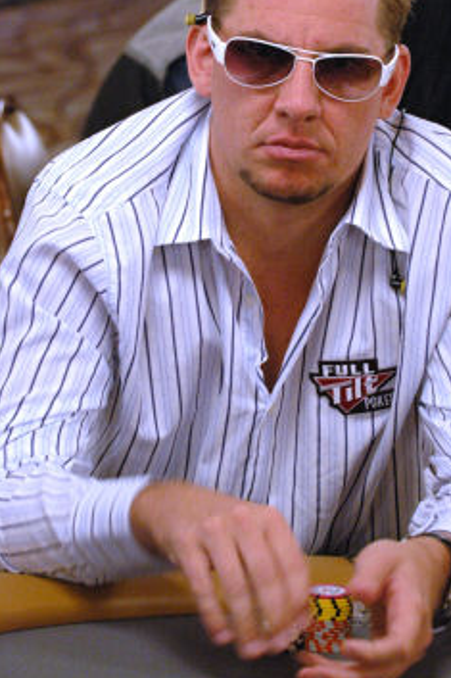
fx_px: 3548
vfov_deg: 10.9
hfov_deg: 7.3
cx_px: 264
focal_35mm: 189
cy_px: 290
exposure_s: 1/40
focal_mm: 95
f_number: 5.6
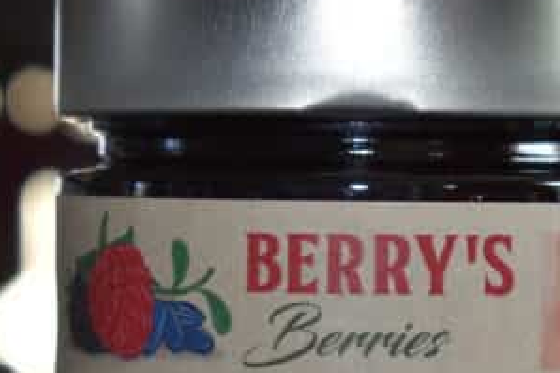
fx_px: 3318
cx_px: 353
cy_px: 301
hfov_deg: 9.6
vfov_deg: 6.4
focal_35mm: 213
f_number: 5.6
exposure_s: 1/125
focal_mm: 55
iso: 560
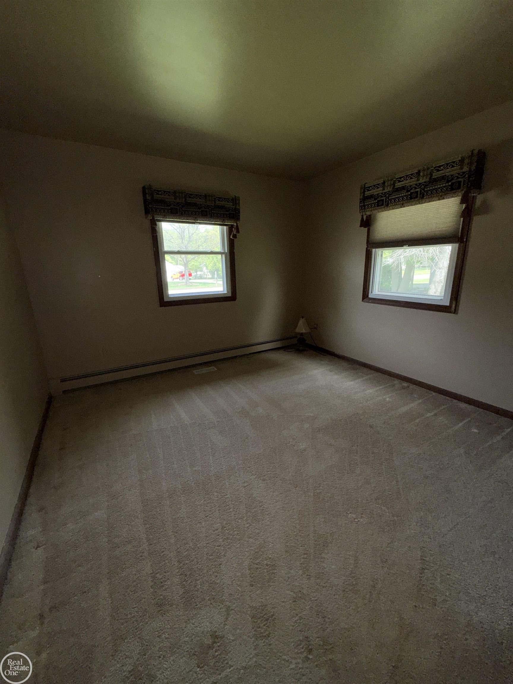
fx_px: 277
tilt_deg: -13.6
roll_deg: +1.3
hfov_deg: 85.7
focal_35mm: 14
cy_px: 342
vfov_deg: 102.1
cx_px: 256
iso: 32
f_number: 2.2
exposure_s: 1/60
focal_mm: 2.22
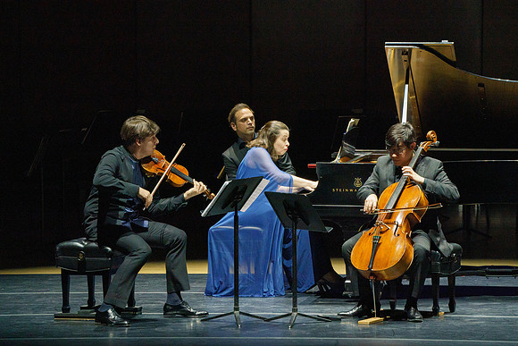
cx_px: 259
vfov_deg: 4.7
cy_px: 173
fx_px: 4231
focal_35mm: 294
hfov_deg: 7.0
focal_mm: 294
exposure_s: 1/250
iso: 4000
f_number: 9
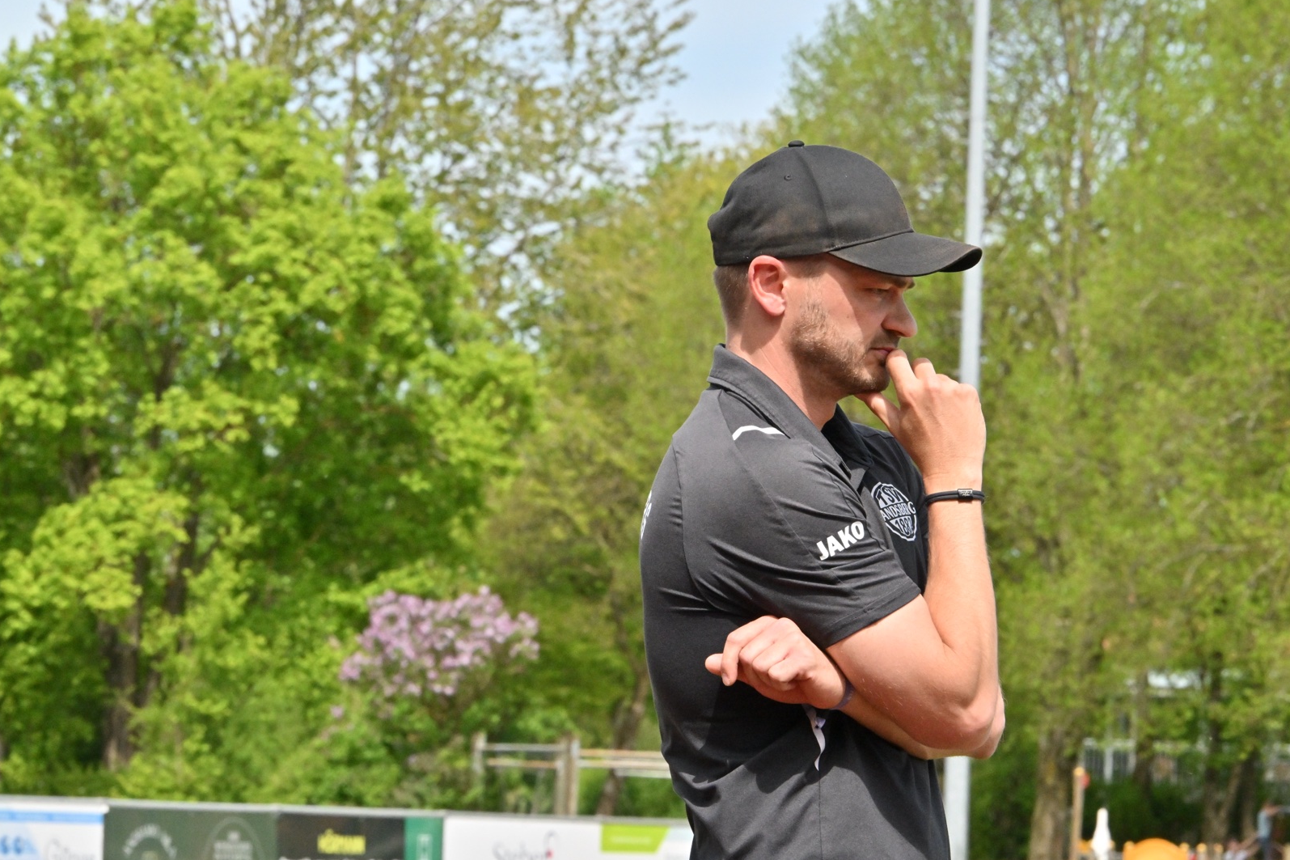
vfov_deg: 5.8
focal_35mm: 237
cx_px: 700
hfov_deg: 8.7
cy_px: 455
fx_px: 8491
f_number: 22
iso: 3200
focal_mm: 210
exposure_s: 1/1250
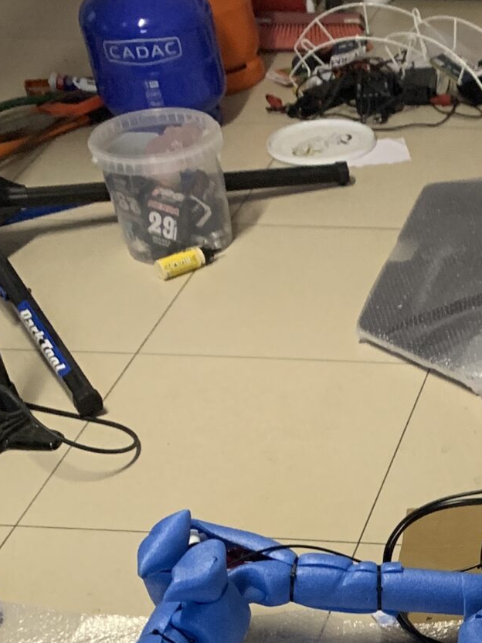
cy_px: 777
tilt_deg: -43.1
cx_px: 673
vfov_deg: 22.4
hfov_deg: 17.0
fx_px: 1485
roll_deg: +0.5
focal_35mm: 80
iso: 250
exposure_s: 1/50
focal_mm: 4.25
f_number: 1.8
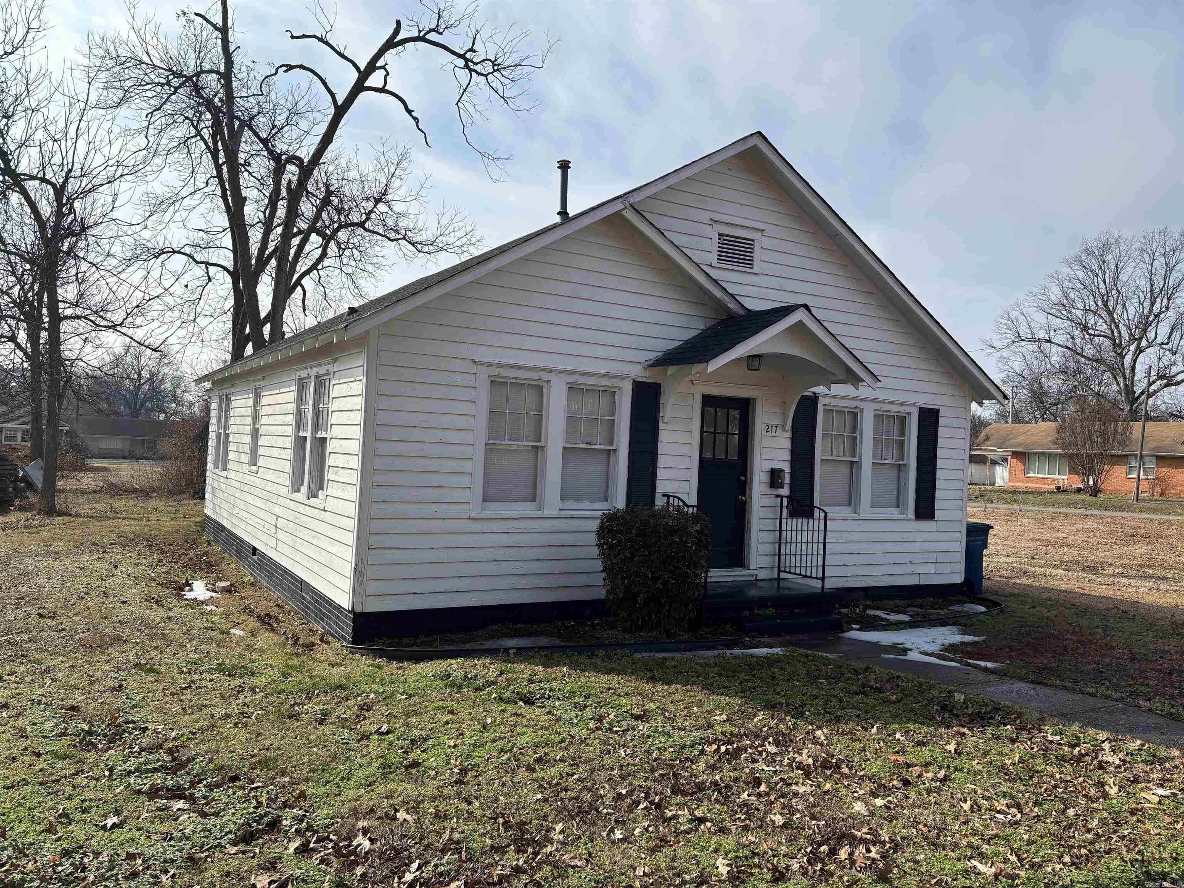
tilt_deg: +0.8
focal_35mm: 26
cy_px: 444
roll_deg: -3.3
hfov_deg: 67.3
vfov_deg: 53.1
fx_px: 889
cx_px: 592
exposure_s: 1/3788
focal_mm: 5.96
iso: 50
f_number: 1.6
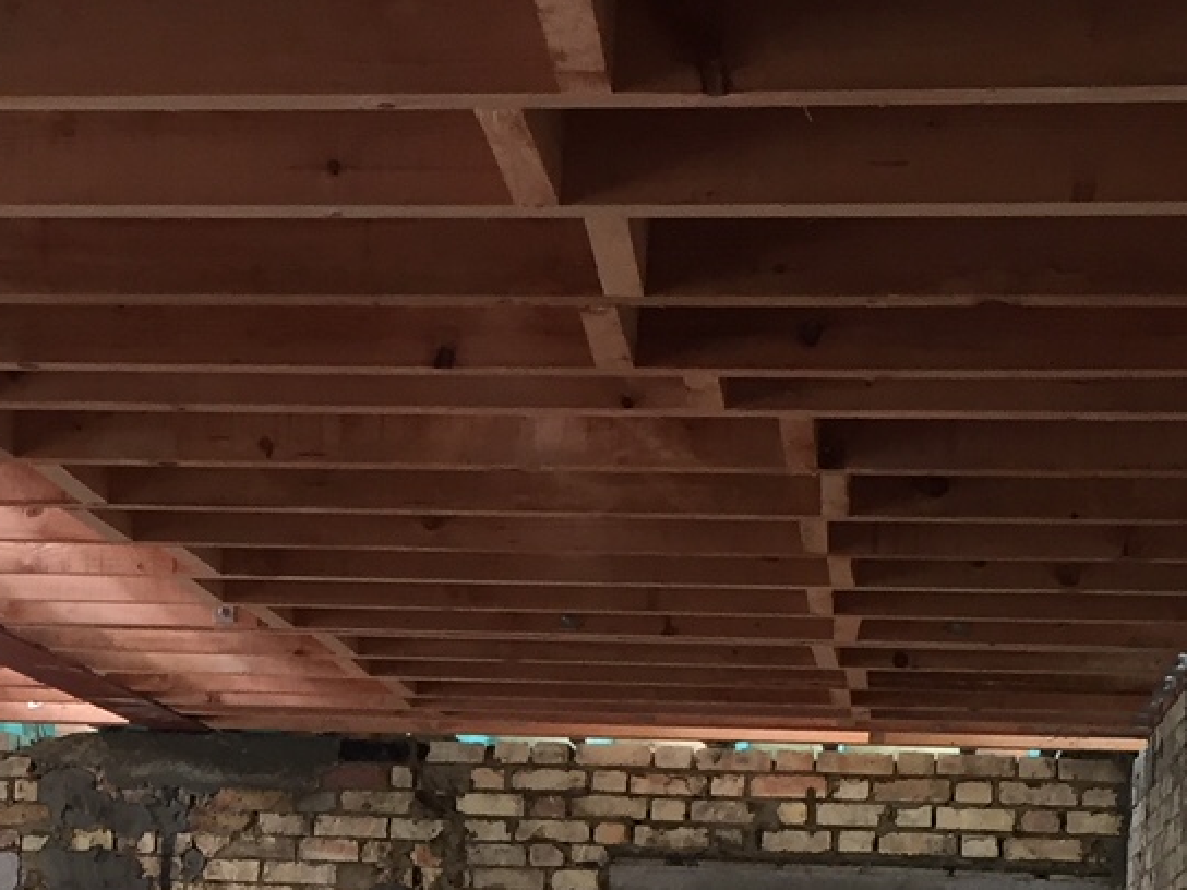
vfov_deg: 16.5
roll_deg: -1.8
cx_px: 316
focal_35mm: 87
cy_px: 960
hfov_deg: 22.3
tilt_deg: +1.2
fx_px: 2983
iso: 40
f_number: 2.2
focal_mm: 4.15
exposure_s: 1/33
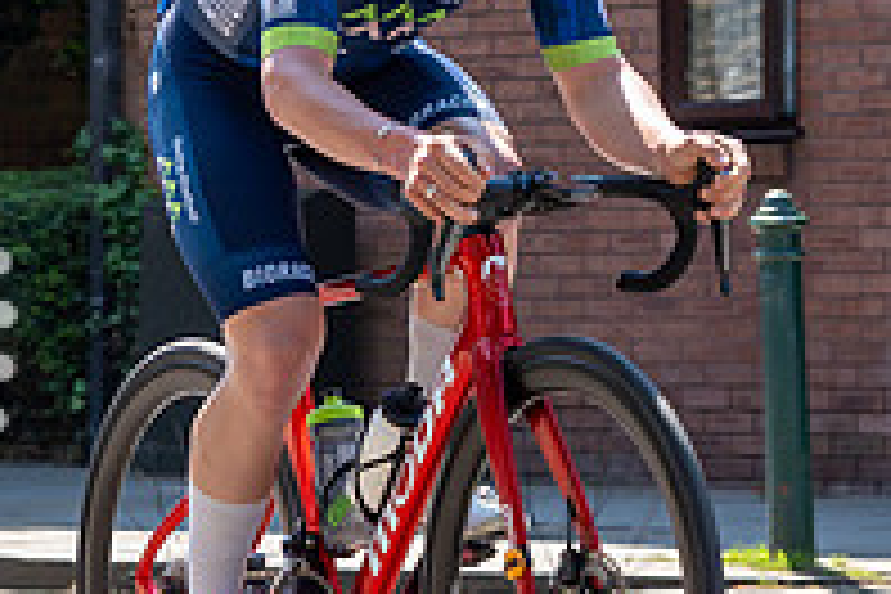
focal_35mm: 279
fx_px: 6905
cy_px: -113
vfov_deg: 4.9
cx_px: 363
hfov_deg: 7.4
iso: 160
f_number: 5
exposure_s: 1/800
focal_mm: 68
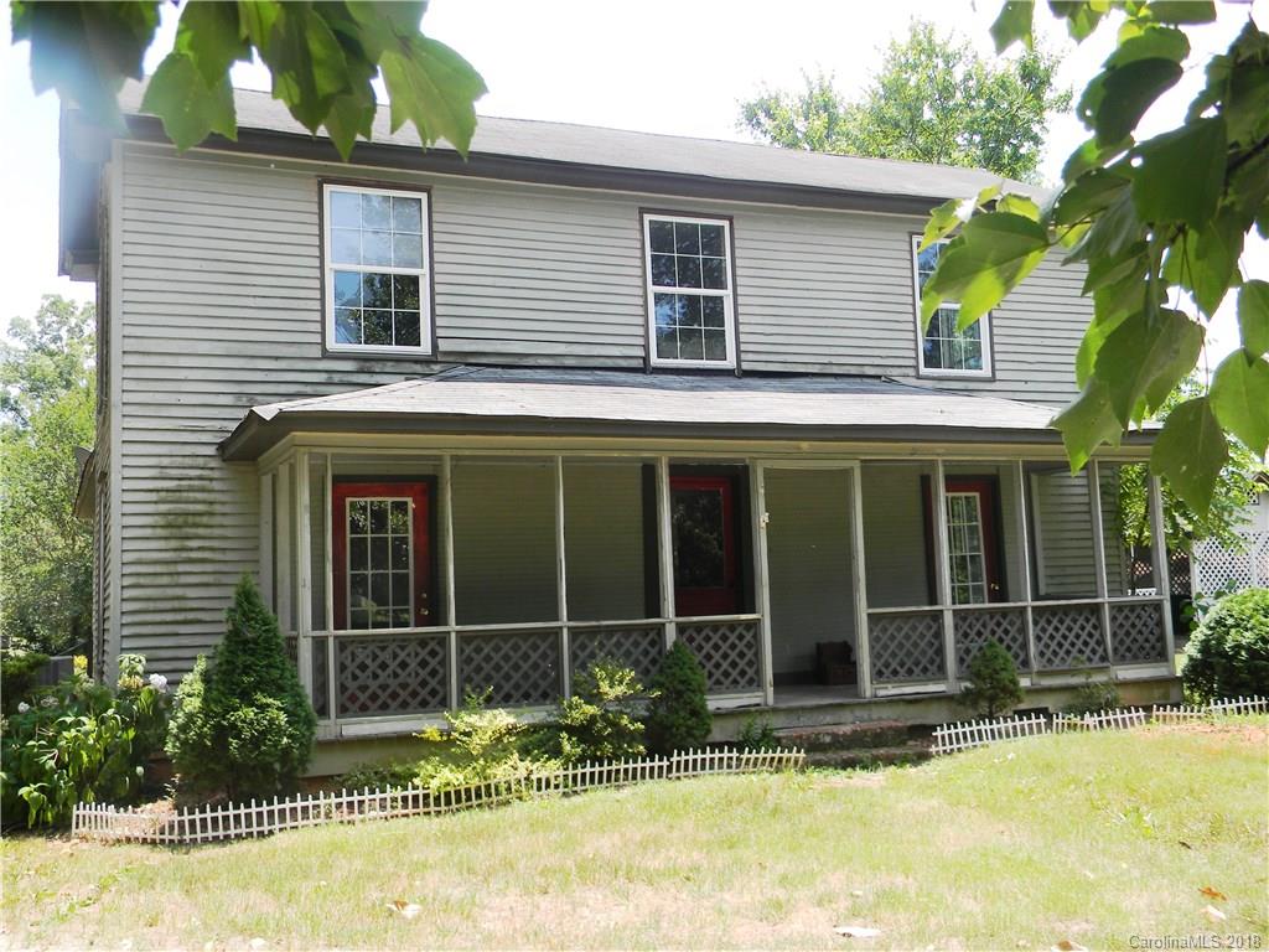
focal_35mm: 36
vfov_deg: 39.7
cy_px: 476
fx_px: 1320
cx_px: 634
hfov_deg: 51.4
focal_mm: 6.4
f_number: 3.7
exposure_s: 1/220
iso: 80
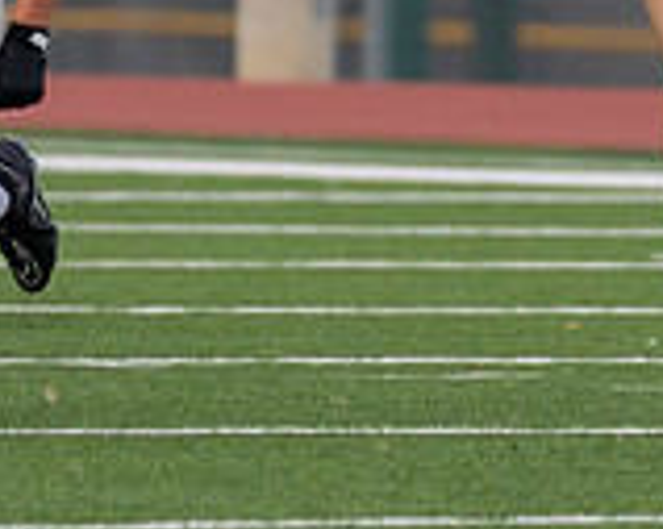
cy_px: -300
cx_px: 497
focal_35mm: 1258
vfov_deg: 1.2
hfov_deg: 1.5
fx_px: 24670
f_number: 2.8
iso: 250
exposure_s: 1/1250
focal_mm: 200
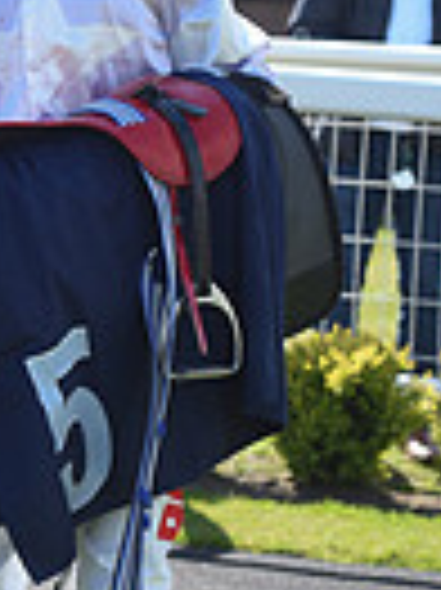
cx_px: -711
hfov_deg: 6.5
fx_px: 3624
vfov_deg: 9.3
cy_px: 205
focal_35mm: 213
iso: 400
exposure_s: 1/1000
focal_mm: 50
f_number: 4.5
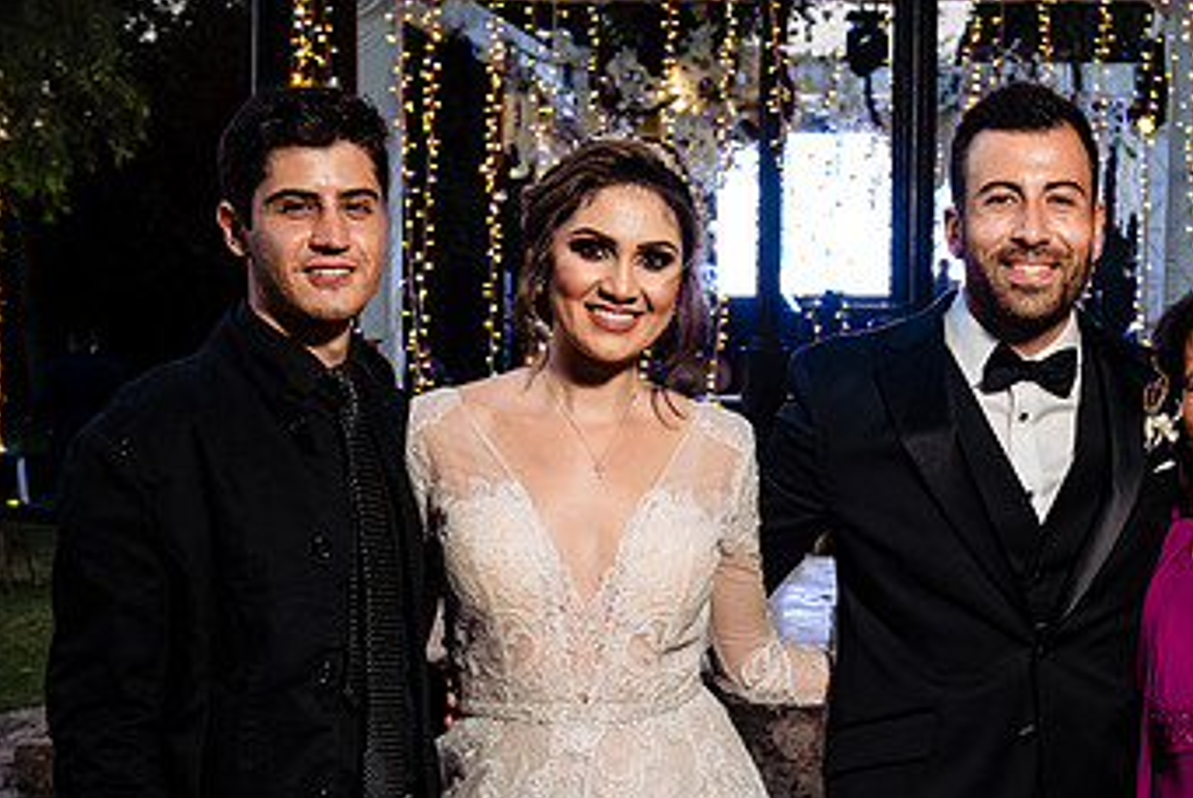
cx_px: 787
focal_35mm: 70
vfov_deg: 19.4
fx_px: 2322
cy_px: 527
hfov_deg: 28.6
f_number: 5.6
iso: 1600
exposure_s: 1/100
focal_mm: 40
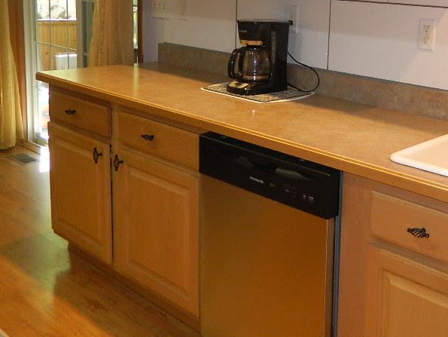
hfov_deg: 41.5
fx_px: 557
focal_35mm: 43
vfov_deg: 32.7
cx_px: 373
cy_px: 66
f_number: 3.1
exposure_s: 1/30
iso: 200
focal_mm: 4.5
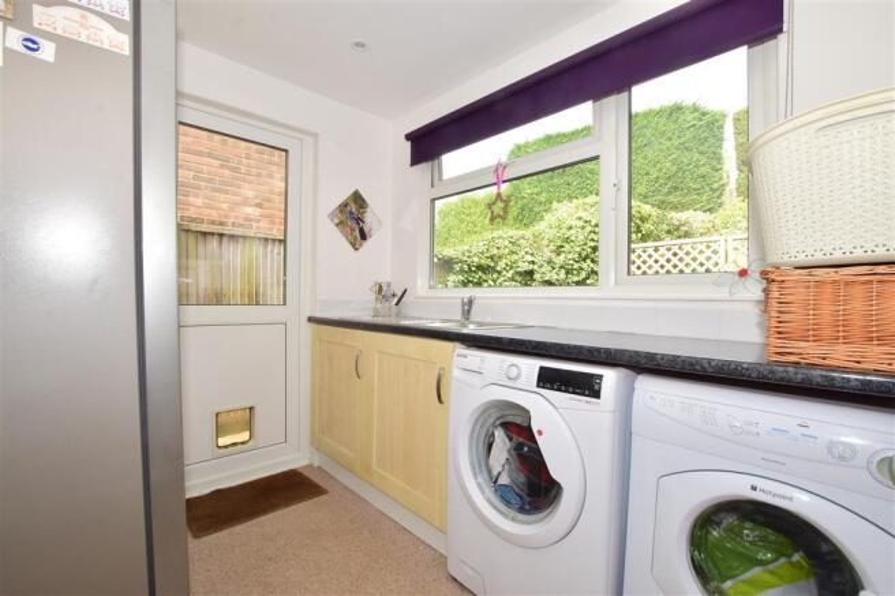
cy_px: 298
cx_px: 448
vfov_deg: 77.3
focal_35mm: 15
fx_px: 373
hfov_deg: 100.4
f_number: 18
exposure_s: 1/60
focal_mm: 10
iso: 500
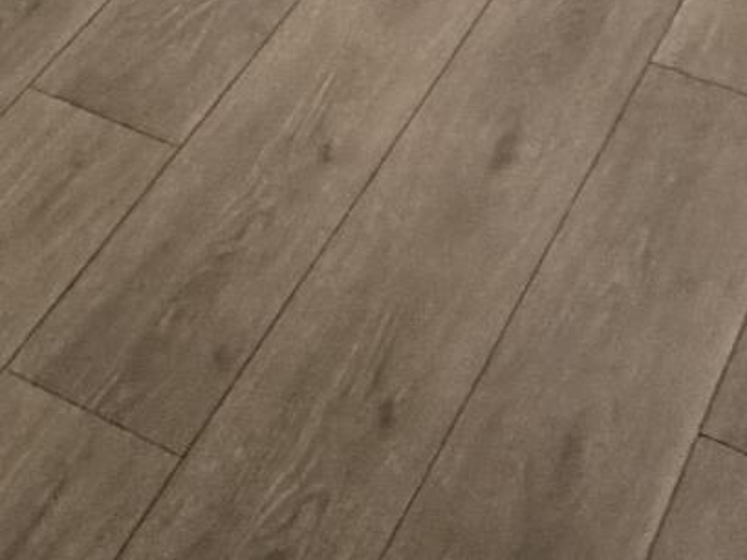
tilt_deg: -2.5
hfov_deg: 18.9
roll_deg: +1.2
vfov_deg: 9.5
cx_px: 183
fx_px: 2223
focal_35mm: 103
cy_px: -1319
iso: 250
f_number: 2.2
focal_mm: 2.22
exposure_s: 1/60
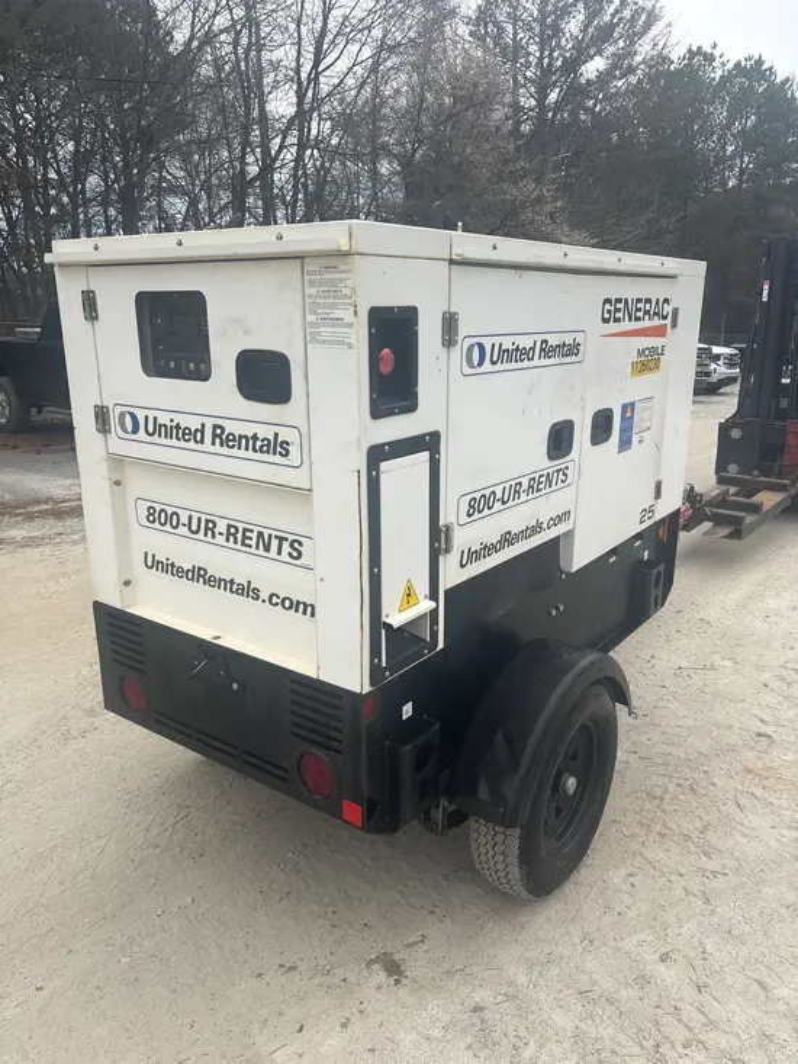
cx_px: 399
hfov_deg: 53.1
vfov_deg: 67.3
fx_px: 799
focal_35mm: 26
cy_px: 532
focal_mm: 5.96
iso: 50
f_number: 1.6
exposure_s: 1/1311
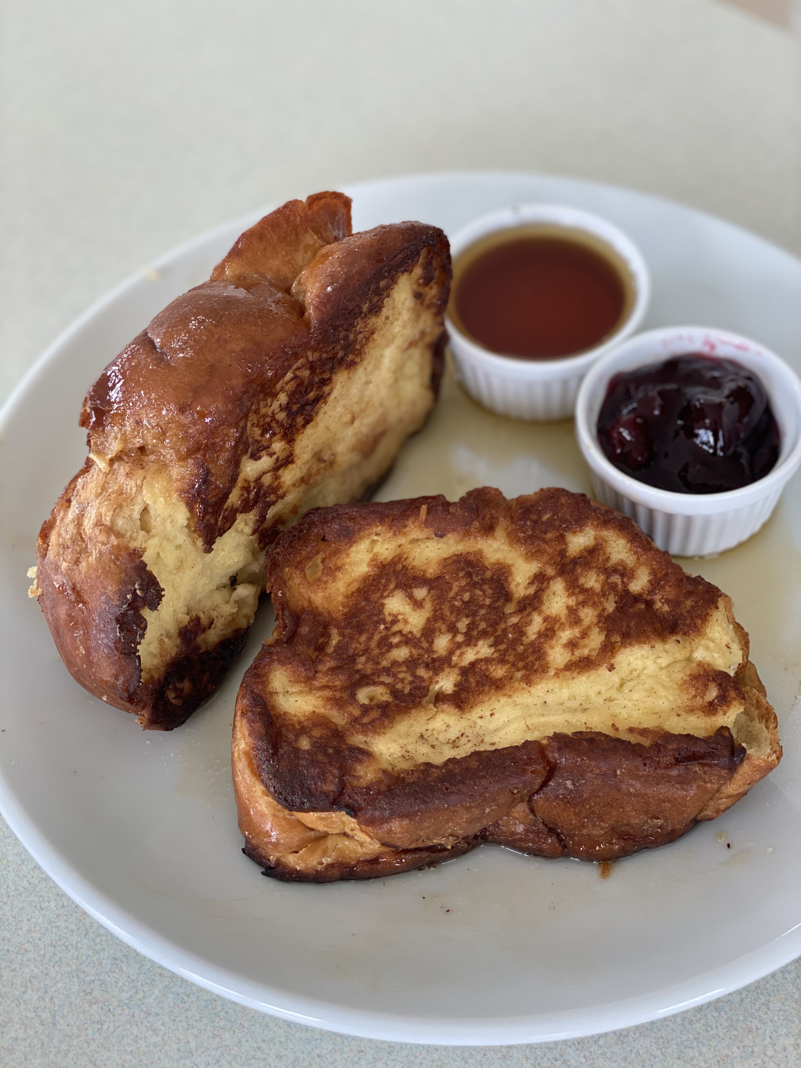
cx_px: 400
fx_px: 1604
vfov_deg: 36.8
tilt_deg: -53.0
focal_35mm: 52
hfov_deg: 28.0
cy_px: 534
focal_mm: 6
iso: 64
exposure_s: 1/122
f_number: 2
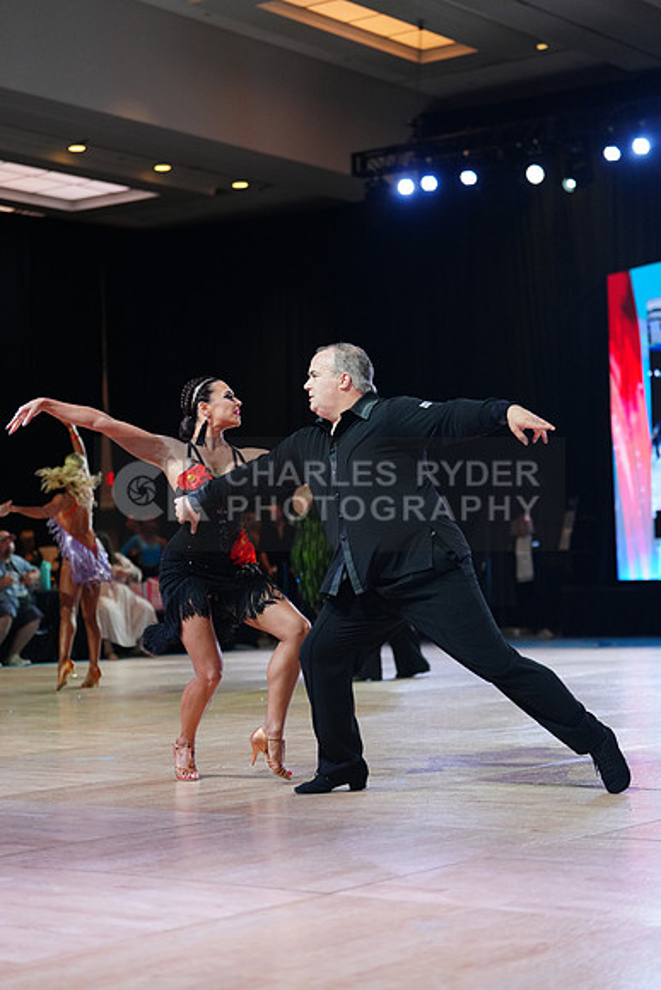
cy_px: 495
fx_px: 1927
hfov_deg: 19.5
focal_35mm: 70
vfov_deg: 28.8
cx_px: 330
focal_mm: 70
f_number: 2.8
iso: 2000
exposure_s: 1/500
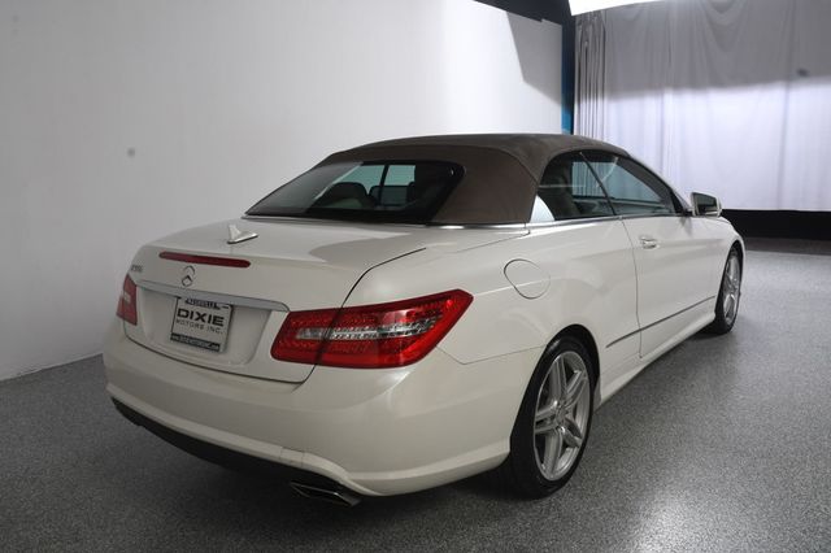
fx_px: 692
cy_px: 276
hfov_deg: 62.0
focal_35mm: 30
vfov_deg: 43.6
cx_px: 416
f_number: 11
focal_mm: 20
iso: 100
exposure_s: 1/160
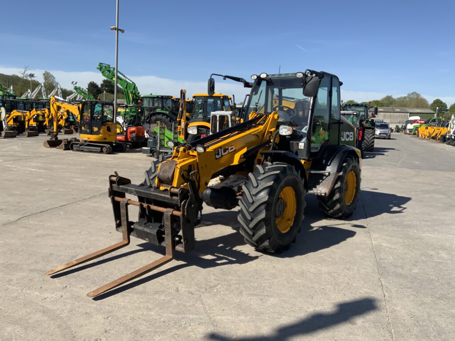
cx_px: 228
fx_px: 381
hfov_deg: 61.7
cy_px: 170
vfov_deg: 48.2
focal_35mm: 29
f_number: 1.8
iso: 16
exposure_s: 1/1912
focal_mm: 3
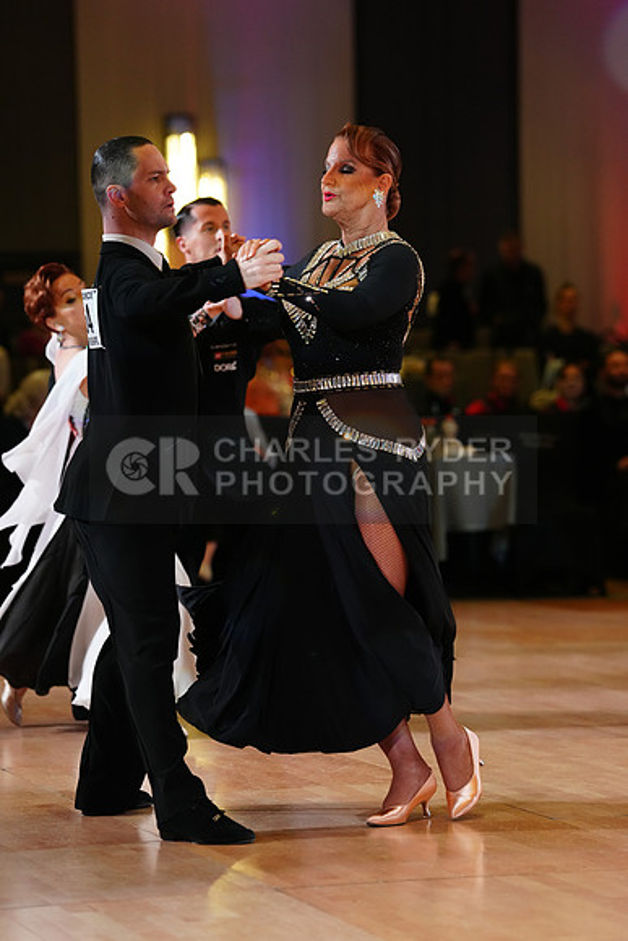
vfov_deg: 14.0
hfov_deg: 9.3
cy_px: 470
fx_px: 3844
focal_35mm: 147
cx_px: 314
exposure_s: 1/500
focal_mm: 147
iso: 3200
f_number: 3.5
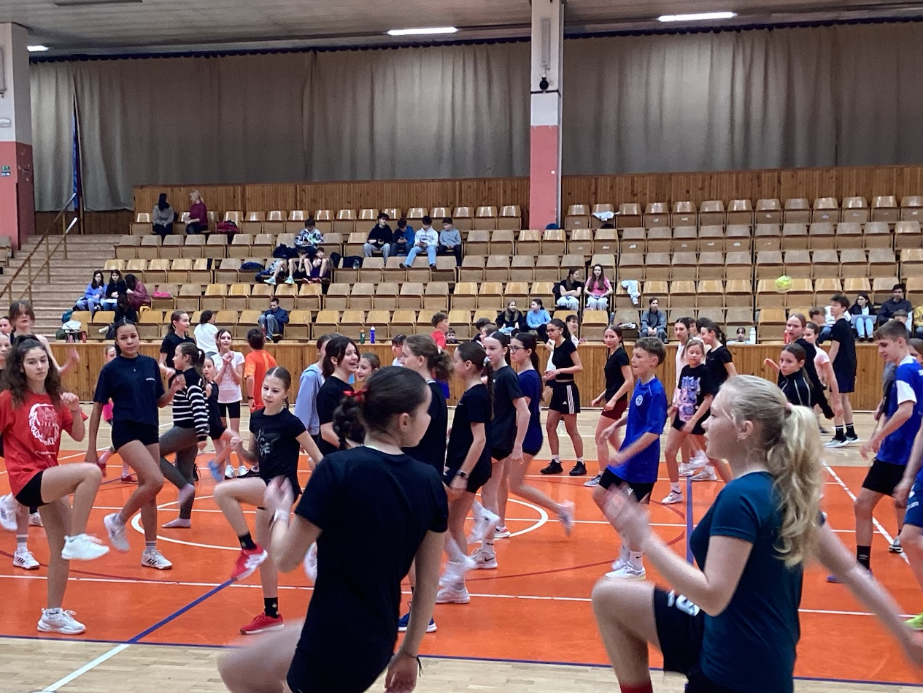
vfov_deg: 29.6
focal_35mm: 49
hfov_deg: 38.9
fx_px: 1307
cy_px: 431
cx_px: 407
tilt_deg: -5.5
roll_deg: -0.3
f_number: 2.4
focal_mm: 3.3
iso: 80
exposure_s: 1/50
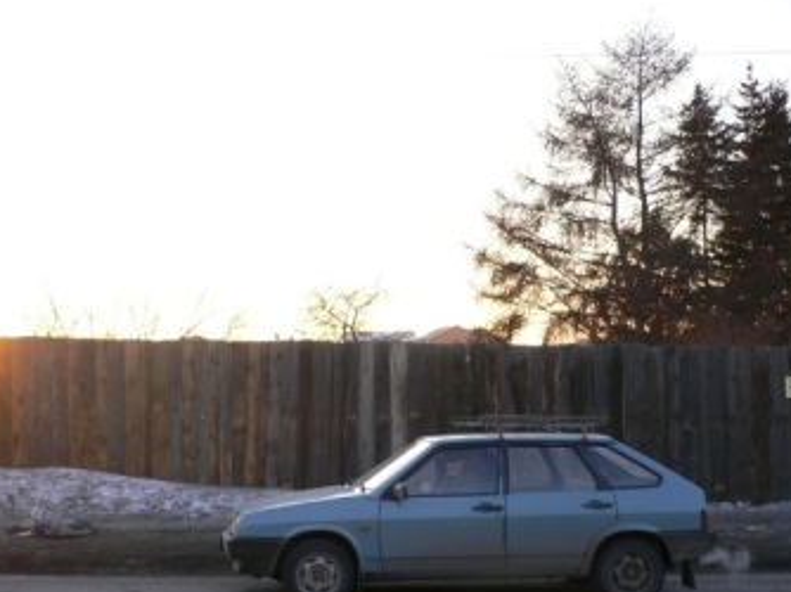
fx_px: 1073
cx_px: 277
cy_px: 381
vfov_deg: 30.7
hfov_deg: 40.1
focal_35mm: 47
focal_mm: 5.8
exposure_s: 1/100
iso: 100
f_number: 2.8
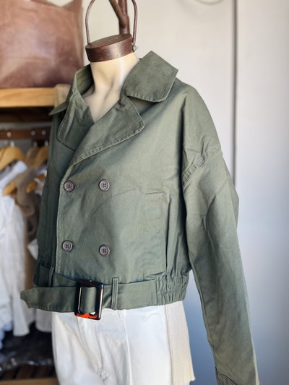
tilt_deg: -9.0
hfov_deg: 53.1
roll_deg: +3.0
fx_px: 289
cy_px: 192
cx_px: 144
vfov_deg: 67.3
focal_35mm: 26
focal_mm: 5.1
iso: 40
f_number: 1.6
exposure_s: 1/134
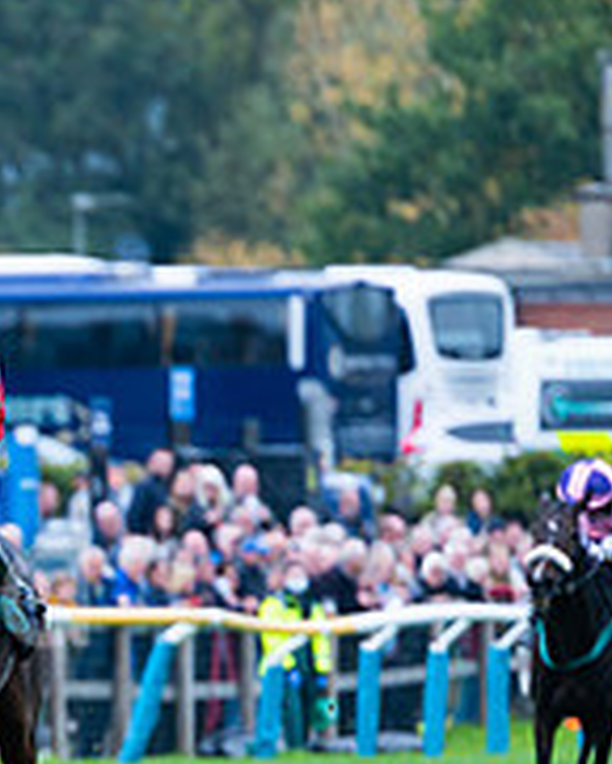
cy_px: 616
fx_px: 19048
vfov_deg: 2.3
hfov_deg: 1.8
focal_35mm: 842
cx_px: -443
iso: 800
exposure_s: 1/1000
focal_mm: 280
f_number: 4
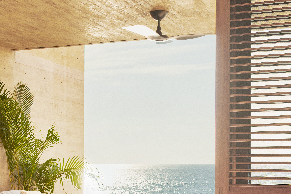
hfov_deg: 25.4
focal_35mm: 79
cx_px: 71
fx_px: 638
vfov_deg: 17.1
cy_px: 170
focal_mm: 35
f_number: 5.6
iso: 100
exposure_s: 1/40
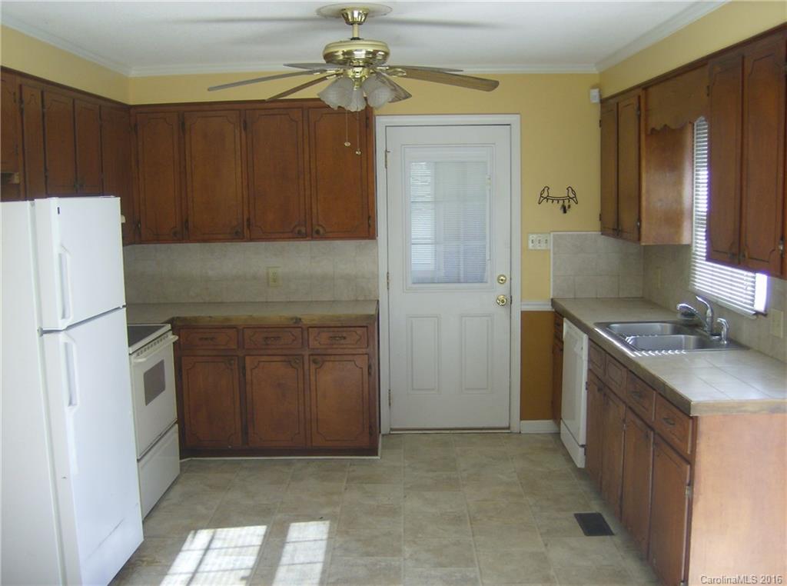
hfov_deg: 51.5
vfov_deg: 39.5
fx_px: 816
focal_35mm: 36
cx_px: 394
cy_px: 293
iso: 100
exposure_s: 1/92.7
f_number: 2.8
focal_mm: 6
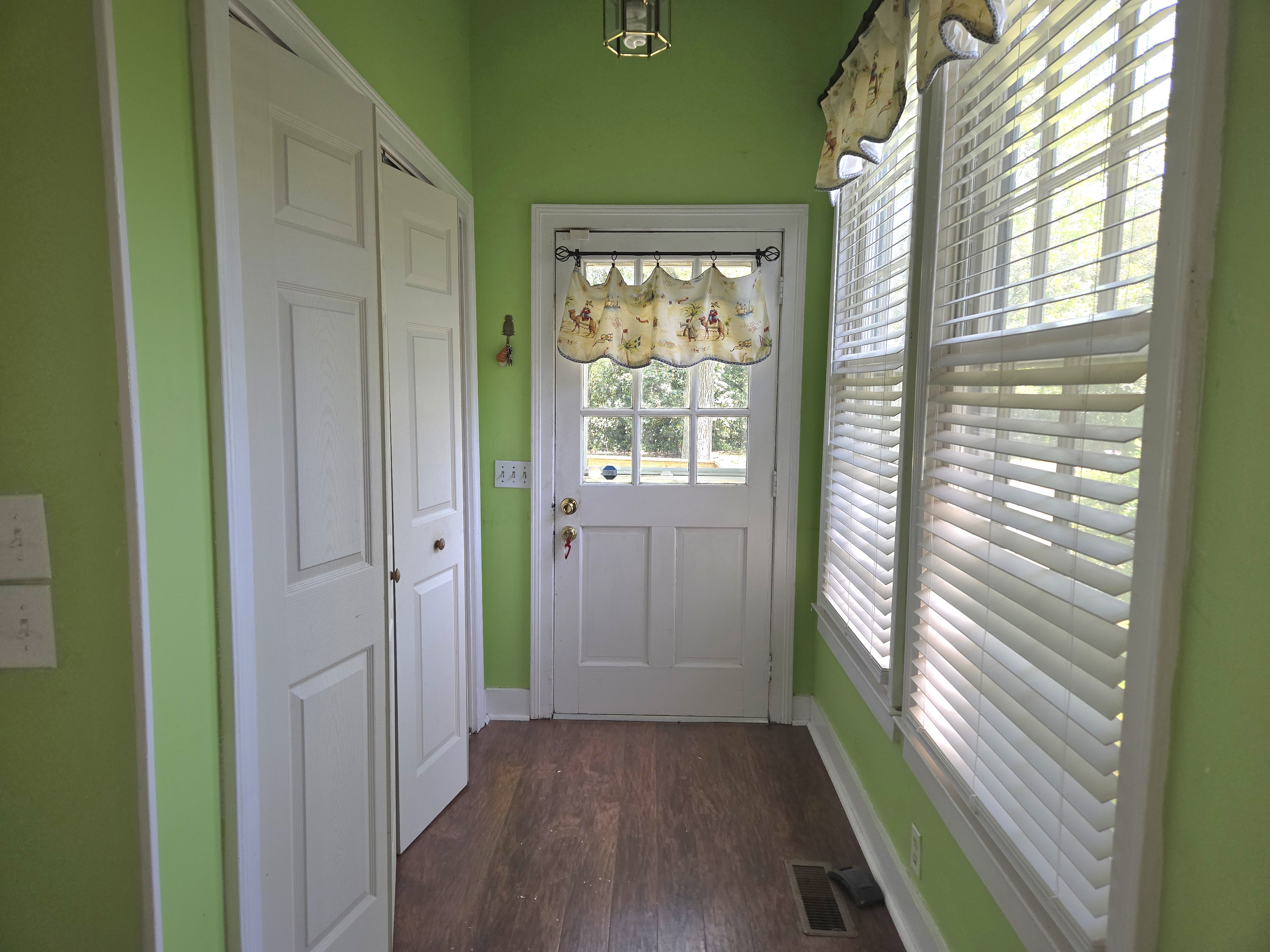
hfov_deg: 73.9
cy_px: 476
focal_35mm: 23
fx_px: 844
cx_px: 635
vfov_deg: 58.9
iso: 50
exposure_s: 1/120
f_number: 1.8
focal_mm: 5.4
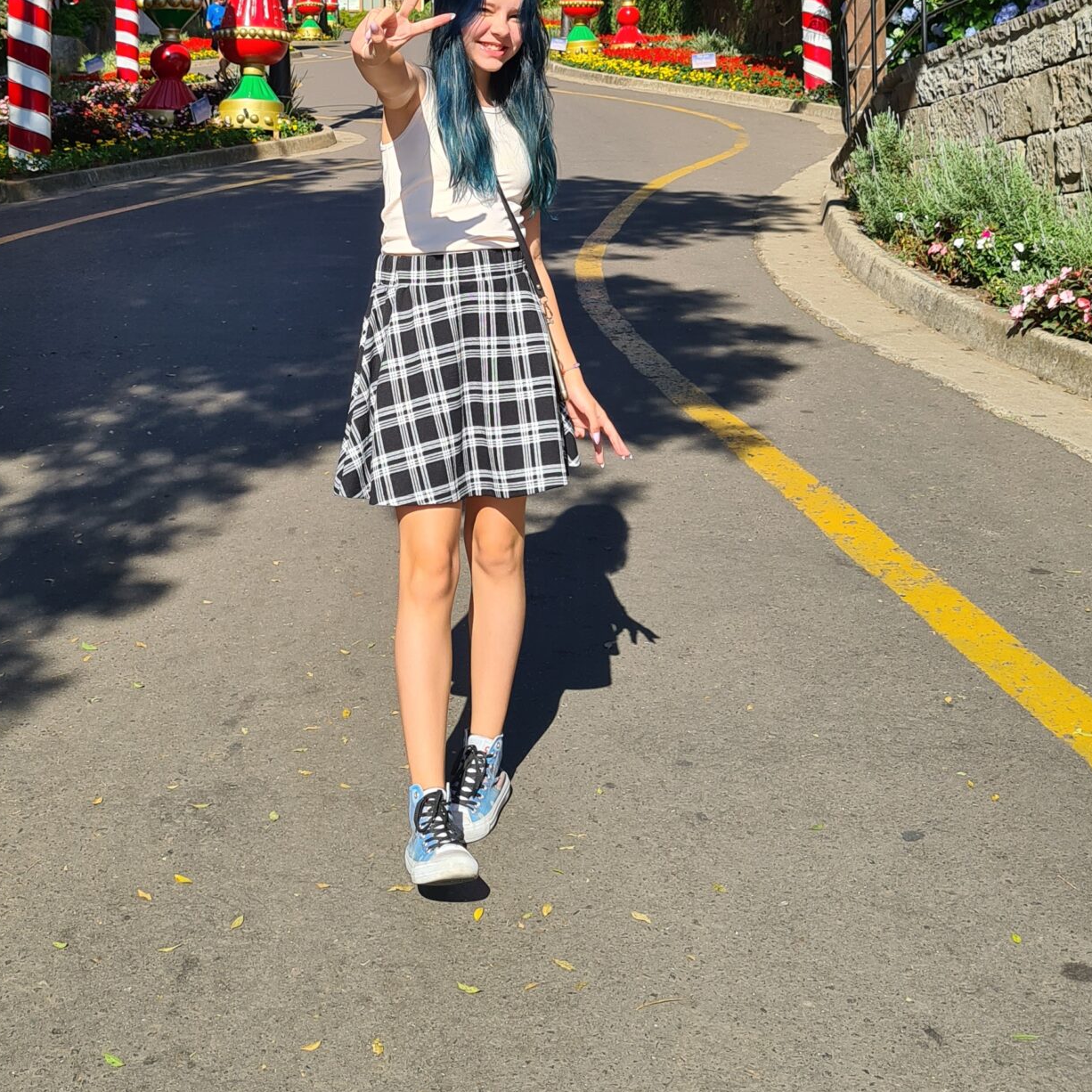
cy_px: 141
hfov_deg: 35.1
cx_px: 387
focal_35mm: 48
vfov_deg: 33.7
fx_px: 1713
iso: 50
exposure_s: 1/2136
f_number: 1.8
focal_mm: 5.4
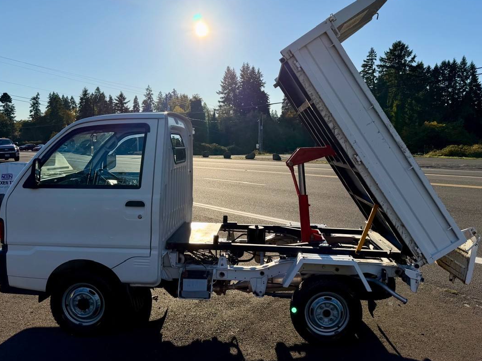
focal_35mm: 29
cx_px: 243
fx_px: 404
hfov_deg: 61.7
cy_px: 168
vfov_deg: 48.2
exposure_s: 1/6711
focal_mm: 6.76
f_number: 1.78
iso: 100
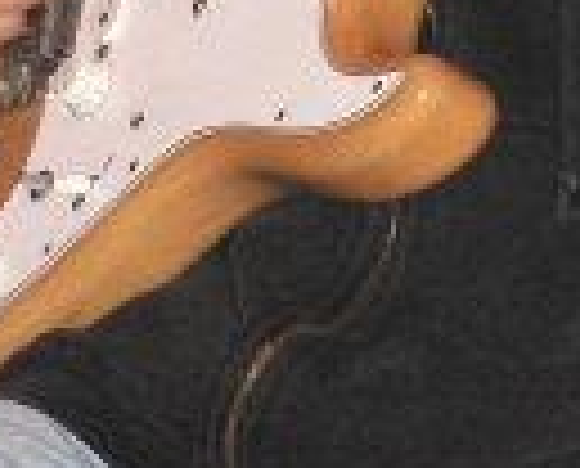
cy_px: -439
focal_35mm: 453
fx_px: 7800
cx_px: 461
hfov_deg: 4.3
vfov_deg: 3.4
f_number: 3.2
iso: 400
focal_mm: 18.2
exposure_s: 1/60
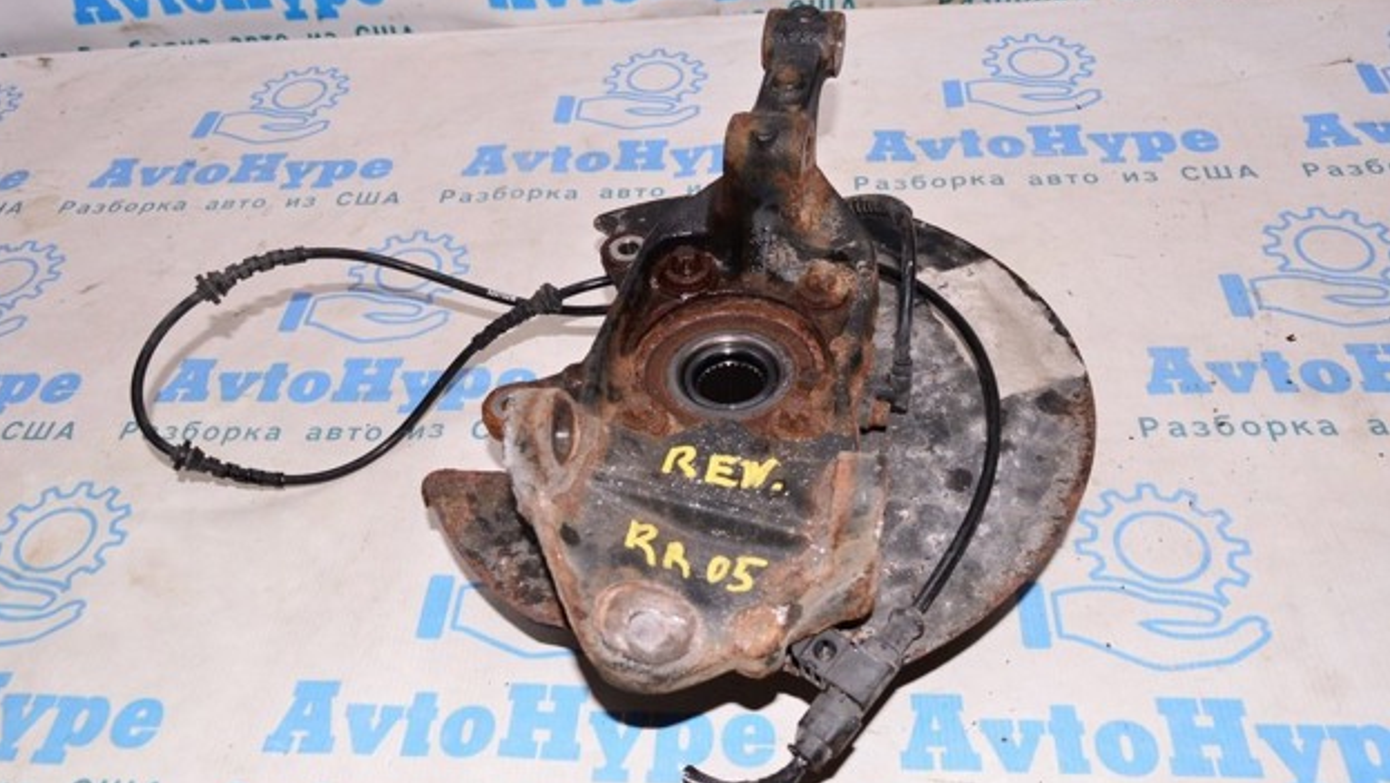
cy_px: 463
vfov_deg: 40.1
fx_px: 1069
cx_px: 678
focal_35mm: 29
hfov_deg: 66.0
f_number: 8
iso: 1600
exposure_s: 1/160
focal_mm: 18
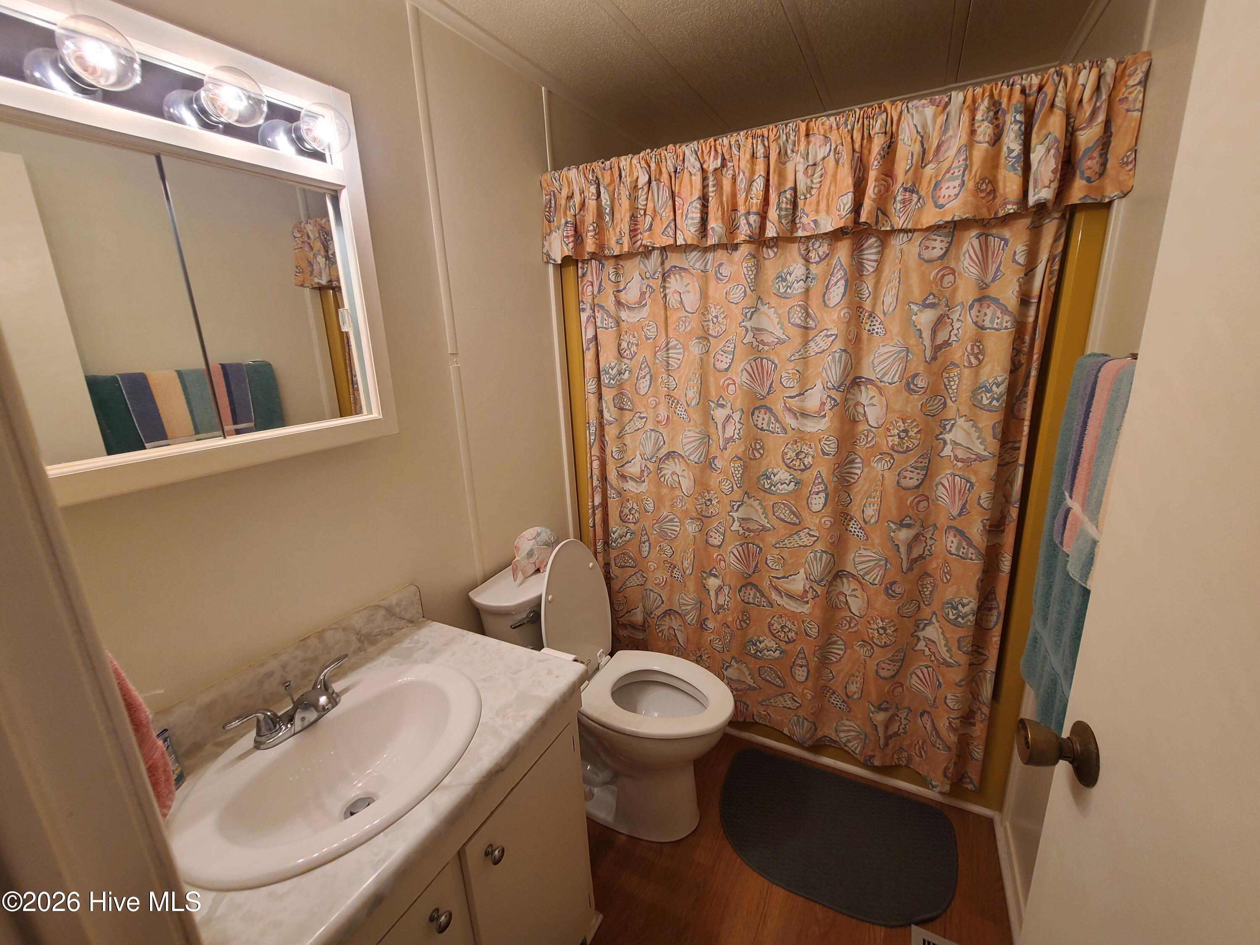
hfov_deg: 106.2
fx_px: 473
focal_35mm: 13
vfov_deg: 89.9
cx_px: 630
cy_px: 472
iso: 125
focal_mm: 2.2
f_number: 2.2
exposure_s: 1/60
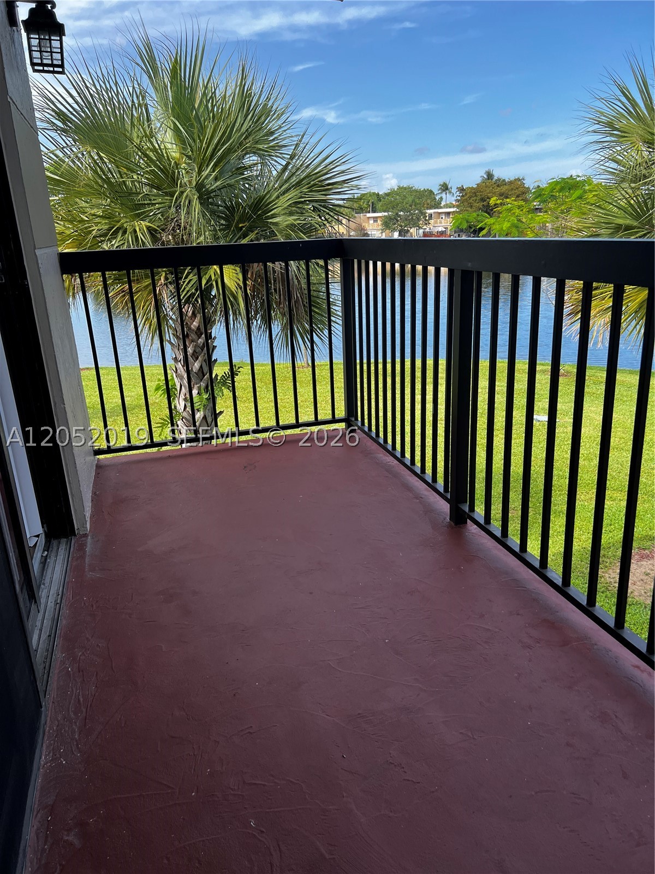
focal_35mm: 26
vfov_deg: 67.3
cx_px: 328
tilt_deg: -16.4
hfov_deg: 53.1
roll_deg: +3.4
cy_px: 437
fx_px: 656
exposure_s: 1/1009
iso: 50
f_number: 1.5
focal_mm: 5.7
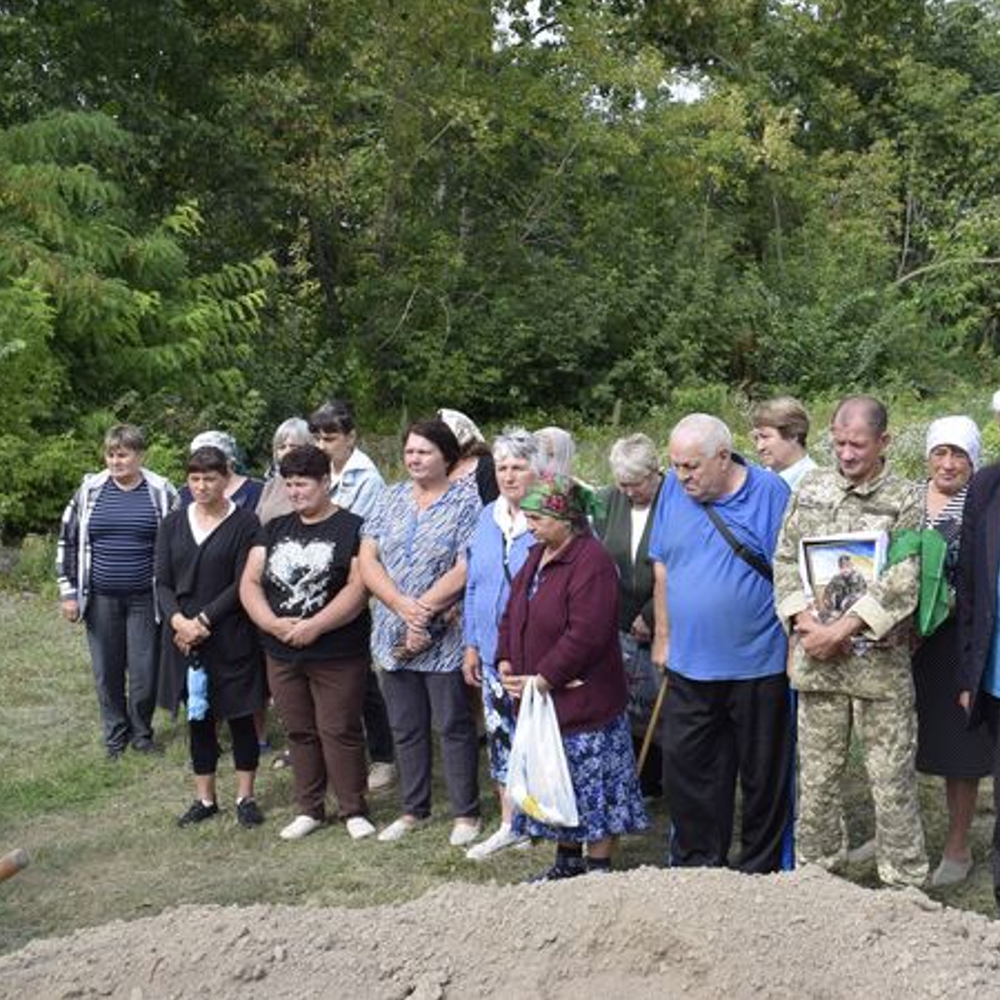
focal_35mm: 51
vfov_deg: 33.4
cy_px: 446
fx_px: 1667
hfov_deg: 32.8
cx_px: 749
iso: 200
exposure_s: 1/250
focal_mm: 24
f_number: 8
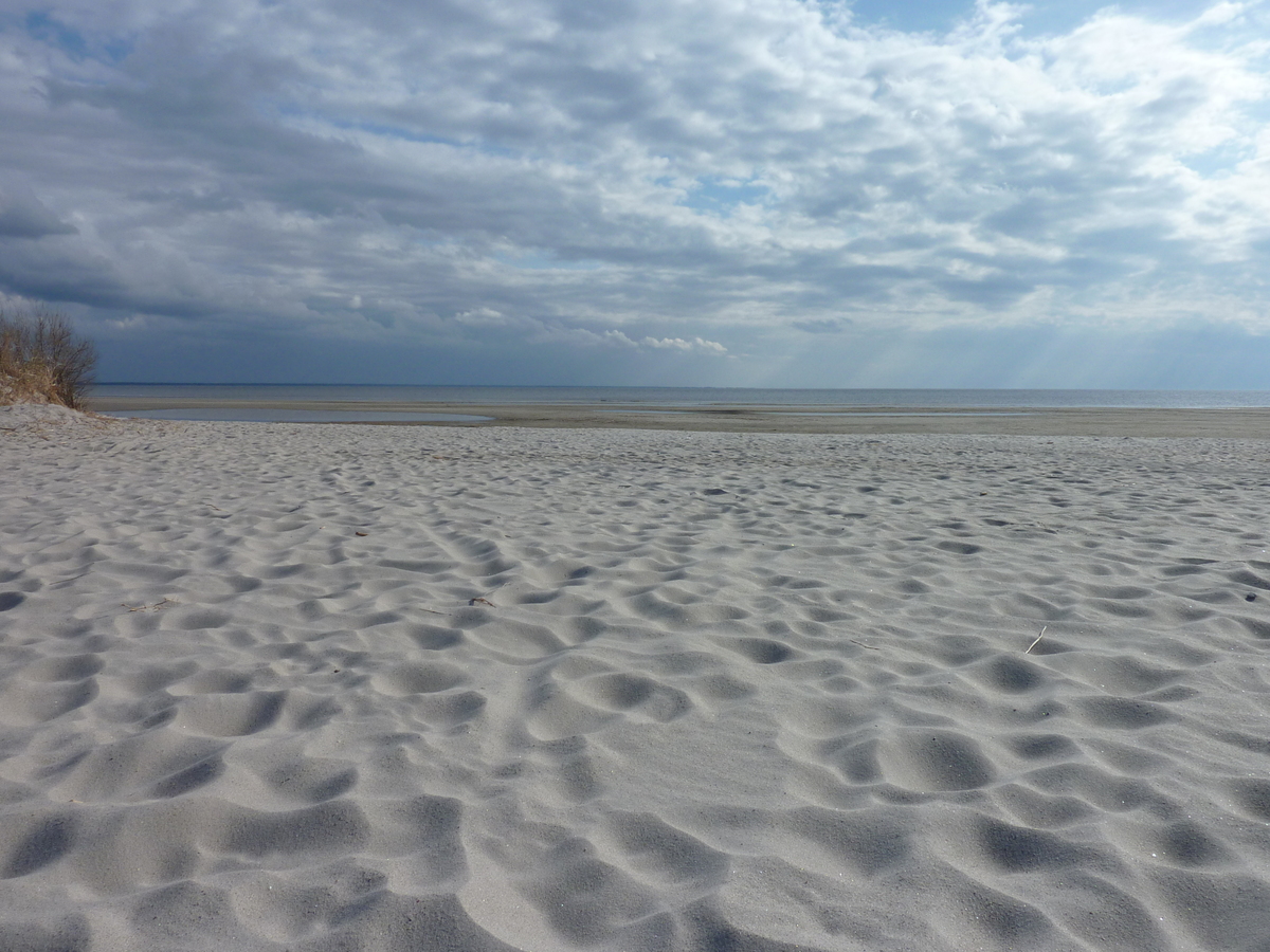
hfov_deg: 69.4
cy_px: 476
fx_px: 917
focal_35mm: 25
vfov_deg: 54.9
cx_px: 635
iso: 80
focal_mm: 4.1
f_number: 5.6
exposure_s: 1/800
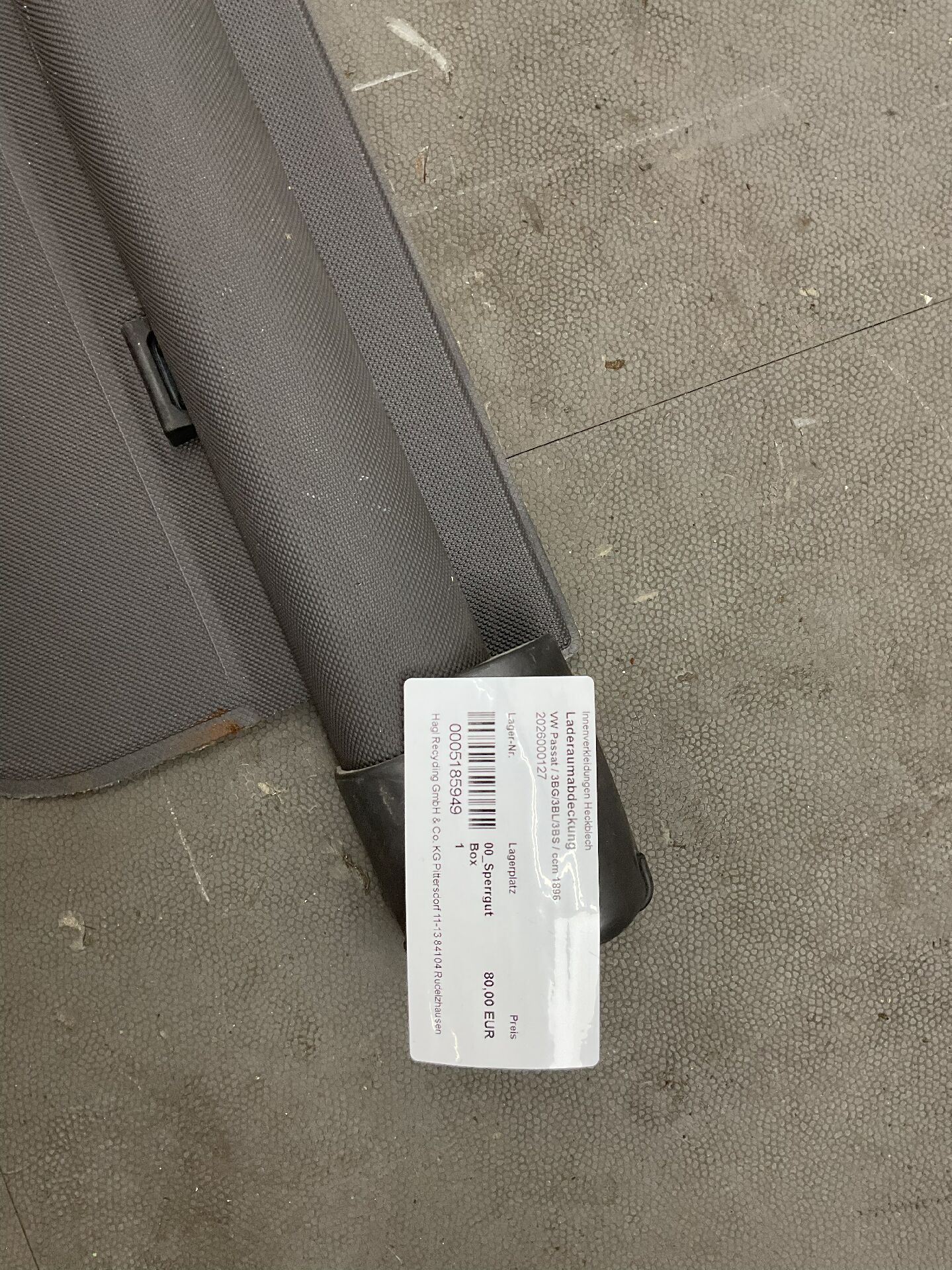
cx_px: 476
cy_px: 635
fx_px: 1064
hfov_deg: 48.2
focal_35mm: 29
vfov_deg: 61.7
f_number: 1.8
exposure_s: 1/100
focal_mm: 3
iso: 50
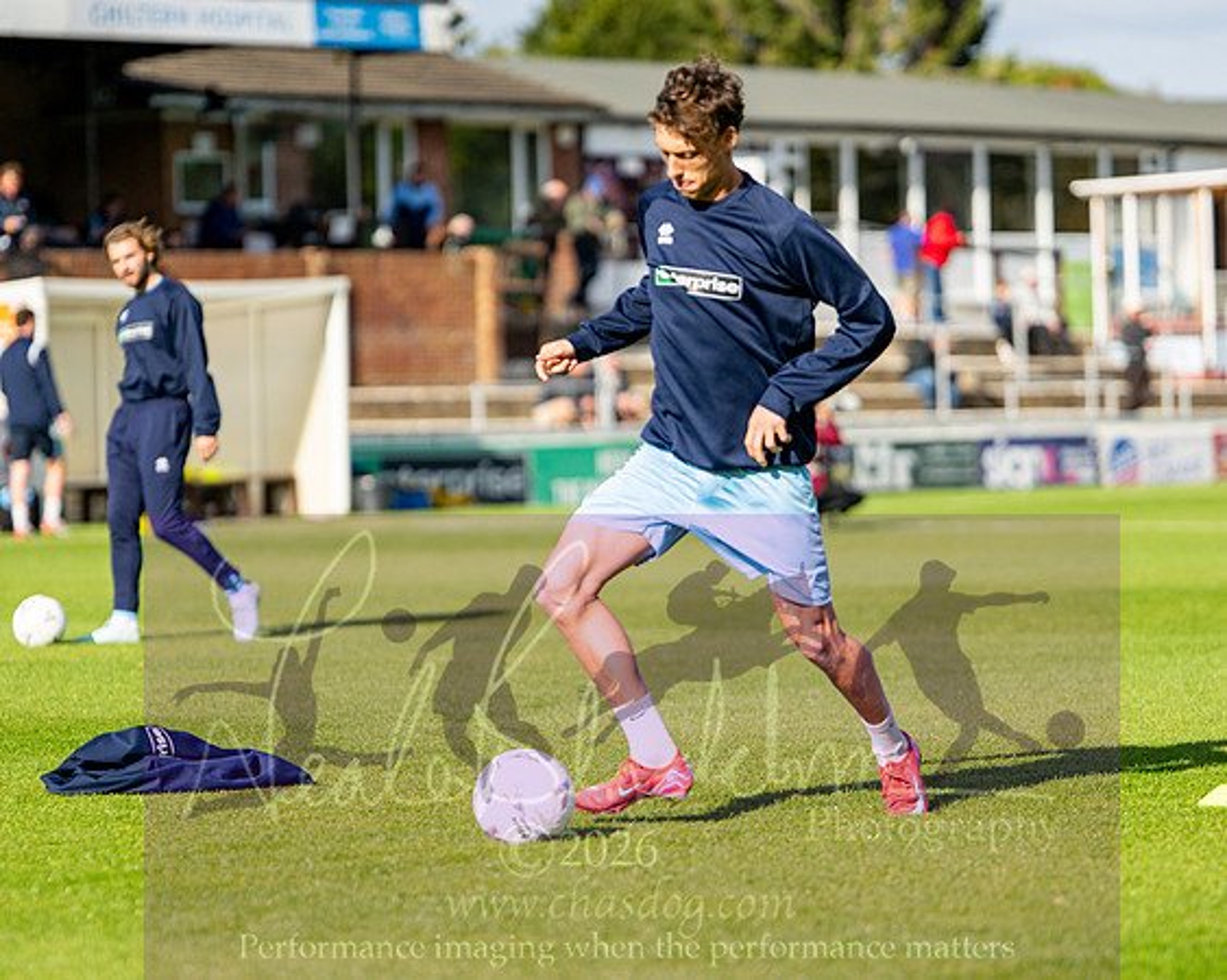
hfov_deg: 12.7
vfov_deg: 10.1
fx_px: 5532
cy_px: 491
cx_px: 636
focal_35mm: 152
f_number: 1.4
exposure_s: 1/8000
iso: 100
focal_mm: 85
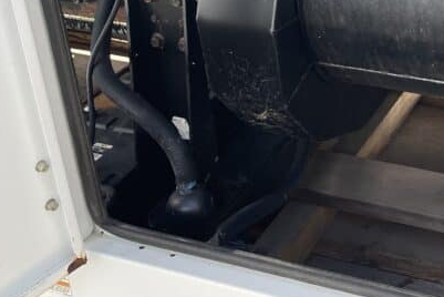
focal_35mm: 69
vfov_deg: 18.2
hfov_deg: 26.9
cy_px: -104
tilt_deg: -19.9
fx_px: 852
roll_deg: +1.8
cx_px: 485
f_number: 1.6
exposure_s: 1/483
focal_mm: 4.2
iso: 32
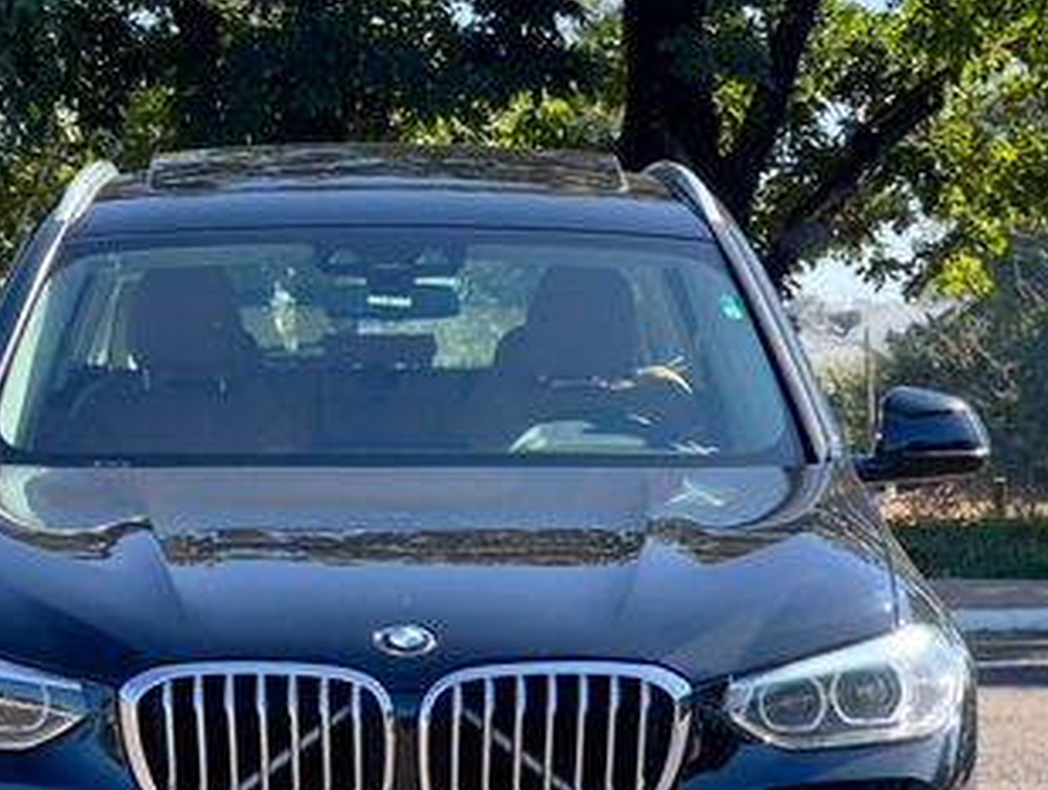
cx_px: 404
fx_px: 3549
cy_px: 542
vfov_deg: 12.7
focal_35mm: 117
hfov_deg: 16.8
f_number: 2.8
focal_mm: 9
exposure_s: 1/162
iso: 25
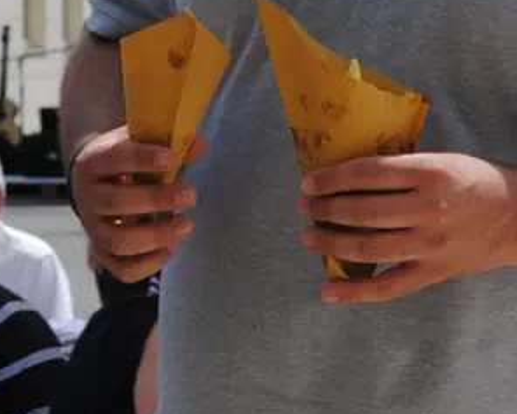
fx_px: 4805
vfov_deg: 4.9
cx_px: 153
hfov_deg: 6.2
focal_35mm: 314
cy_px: -190
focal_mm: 55
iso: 100
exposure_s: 1/250
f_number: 8
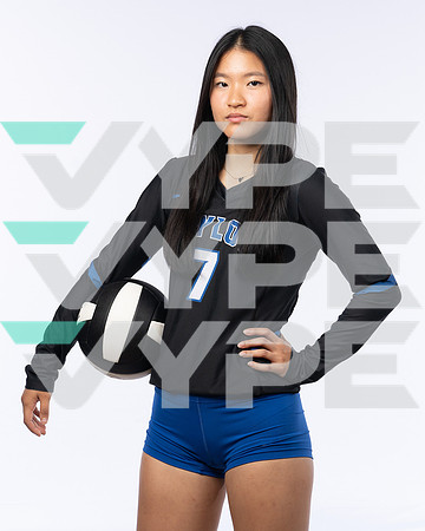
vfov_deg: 17.0
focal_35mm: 113
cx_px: 195
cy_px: 265
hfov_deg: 13.7
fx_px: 1773
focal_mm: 70
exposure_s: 1/250
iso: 200
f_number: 7.1
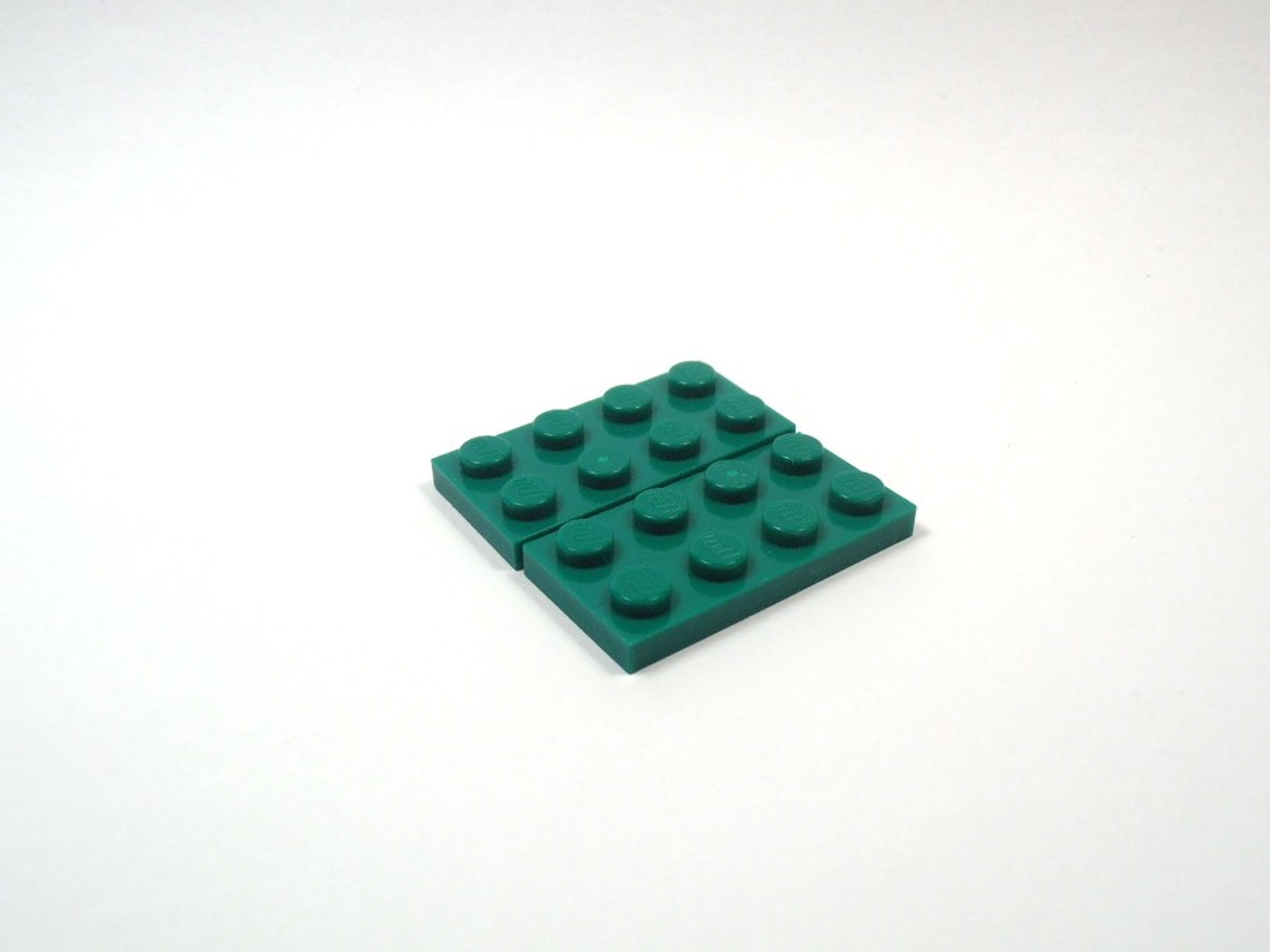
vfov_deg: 38.7
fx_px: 1357
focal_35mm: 37
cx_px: 635
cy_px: 476
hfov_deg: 50.1
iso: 80
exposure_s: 1/125
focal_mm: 6.61
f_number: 3.9
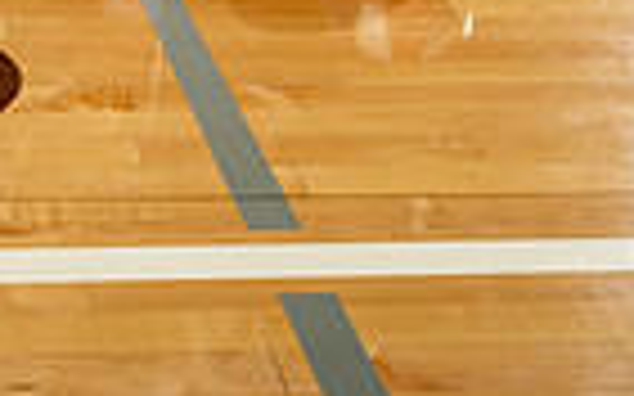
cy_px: -603
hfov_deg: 20.1
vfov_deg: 10.7
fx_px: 1744
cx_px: 22
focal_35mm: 101
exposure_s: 1/250
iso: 250
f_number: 5.6
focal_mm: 31
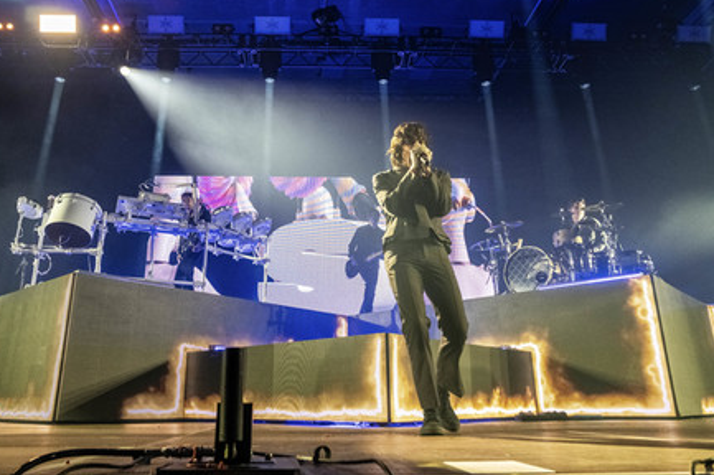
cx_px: 347
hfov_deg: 71.5
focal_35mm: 25
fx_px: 495
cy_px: 236
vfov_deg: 51.2
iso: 2500
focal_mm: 24
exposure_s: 1/500
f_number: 5
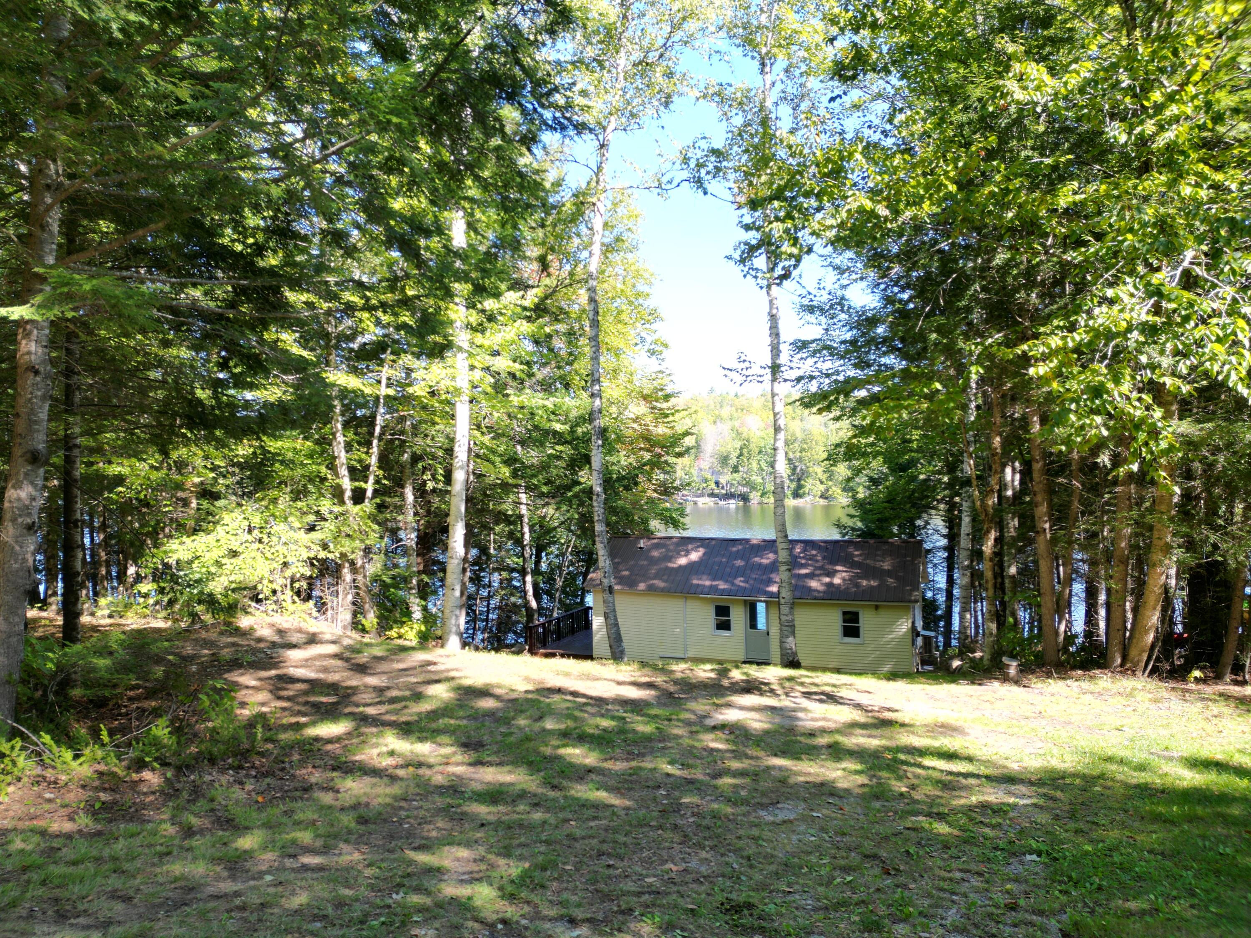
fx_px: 867
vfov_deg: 56.8
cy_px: 469
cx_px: 626
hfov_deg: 71.6
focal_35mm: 24
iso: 100
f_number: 1.7
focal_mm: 6.72
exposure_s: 1/500
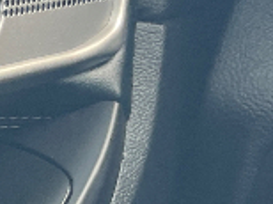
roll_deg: -1.8
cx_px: -477
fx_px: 1362
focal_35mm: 173
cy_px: 383
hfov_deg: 9.5
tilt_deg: -26.9
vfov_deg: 8.2
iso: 80
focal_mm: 4.2
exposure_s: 1/121
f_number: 1.6
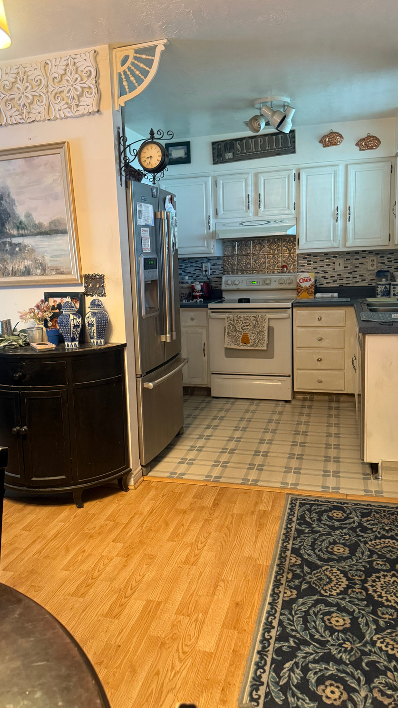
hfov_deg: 42.9
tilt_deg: -9.0
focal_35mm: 27
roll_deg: +2.0
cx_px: 185
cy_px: 345
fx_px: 506
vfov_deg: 69.8
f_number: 1.78
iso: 500
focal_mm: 6.76
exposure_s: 1/60
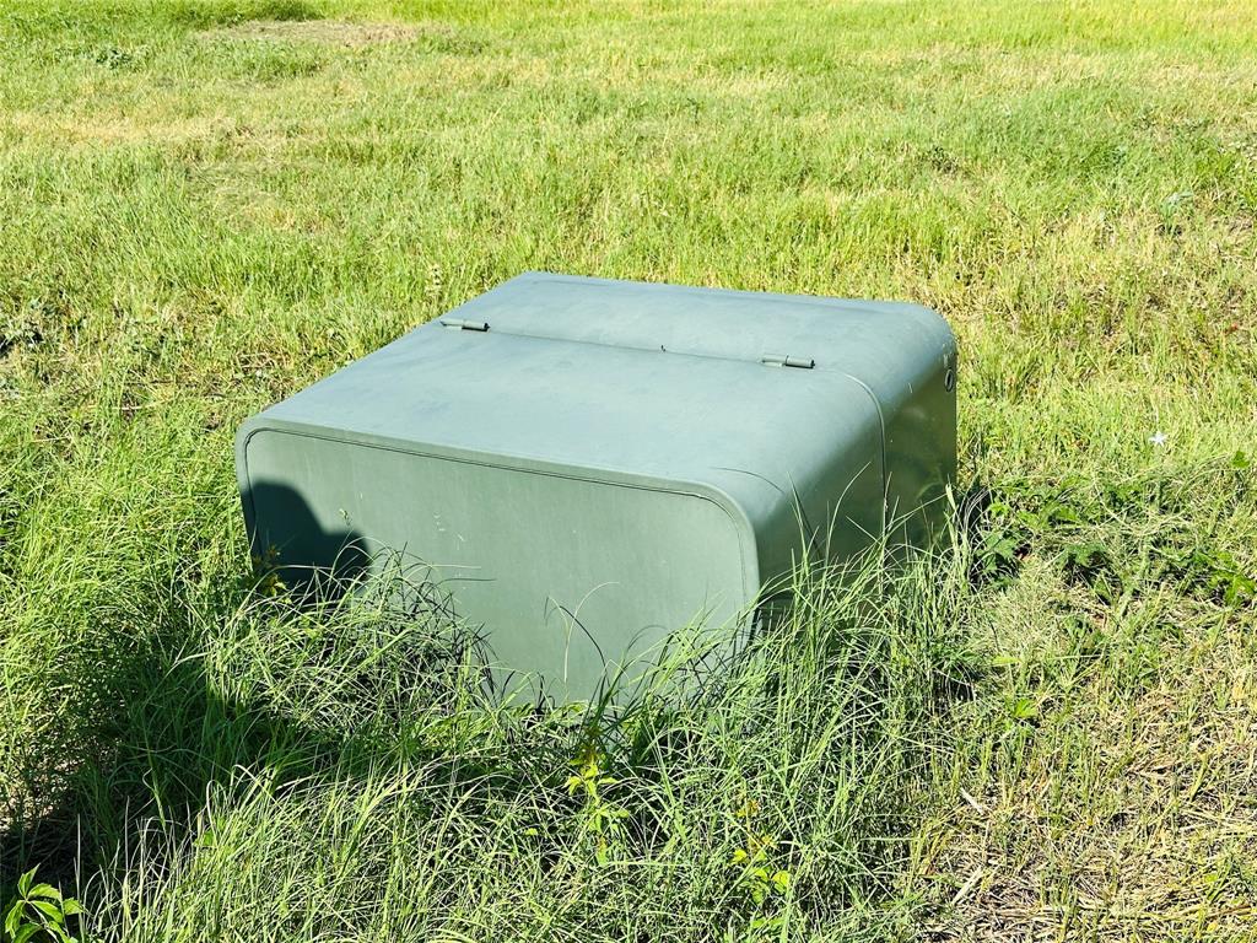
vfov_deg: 30.3
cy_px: 472
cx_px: 628
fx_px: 1743
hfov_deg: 39.7
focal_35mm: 48
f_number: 1.78
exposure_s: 1/3731
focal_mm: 6.86
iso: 64
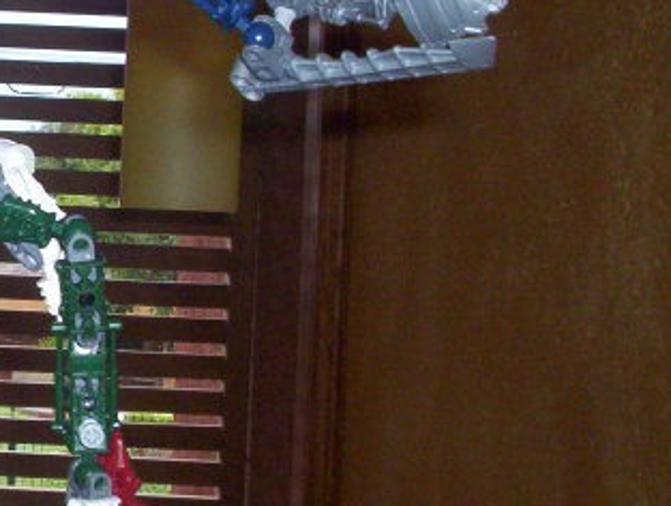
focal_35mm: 99
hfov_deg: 18.6
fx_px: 1923
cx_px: -167
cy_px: 227
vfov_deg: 15.0
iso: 140
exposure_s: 1/60
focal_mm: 4.99
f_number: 4.5
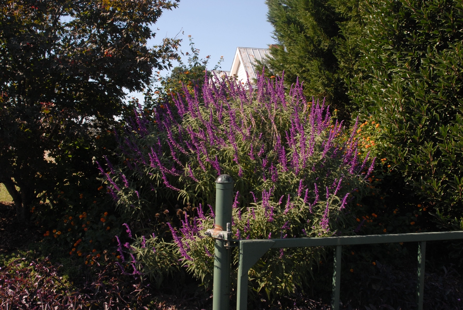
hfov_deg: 46.4
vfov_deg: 32.0
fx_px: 541
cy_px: 155
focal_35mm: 42
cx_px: 232
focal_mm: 28
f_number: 8
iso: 400
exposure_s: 1/250
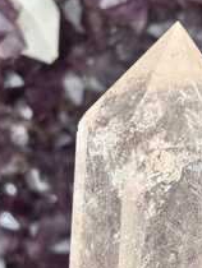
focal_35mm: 99
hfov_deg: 14.8
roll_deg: -0.2
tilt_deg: -16.8
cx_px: 175
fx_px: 769
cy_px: 182
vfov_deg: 19.7
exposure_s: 1/40
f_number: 1.6
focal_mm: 5.96
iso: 250
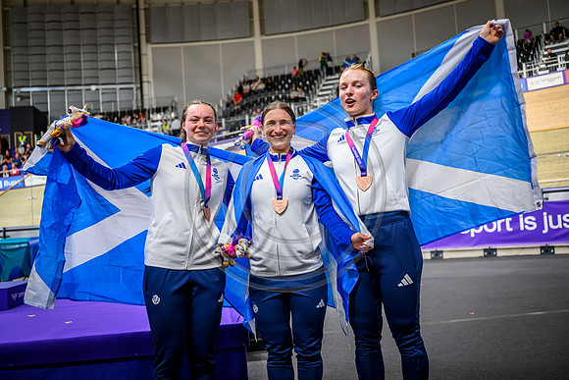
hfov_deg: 53.1
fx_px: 569
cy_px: 190
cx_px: 284
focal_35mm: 36
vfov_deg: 36.9
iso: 1250
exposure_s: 1/640
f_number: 2.8
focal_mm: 36
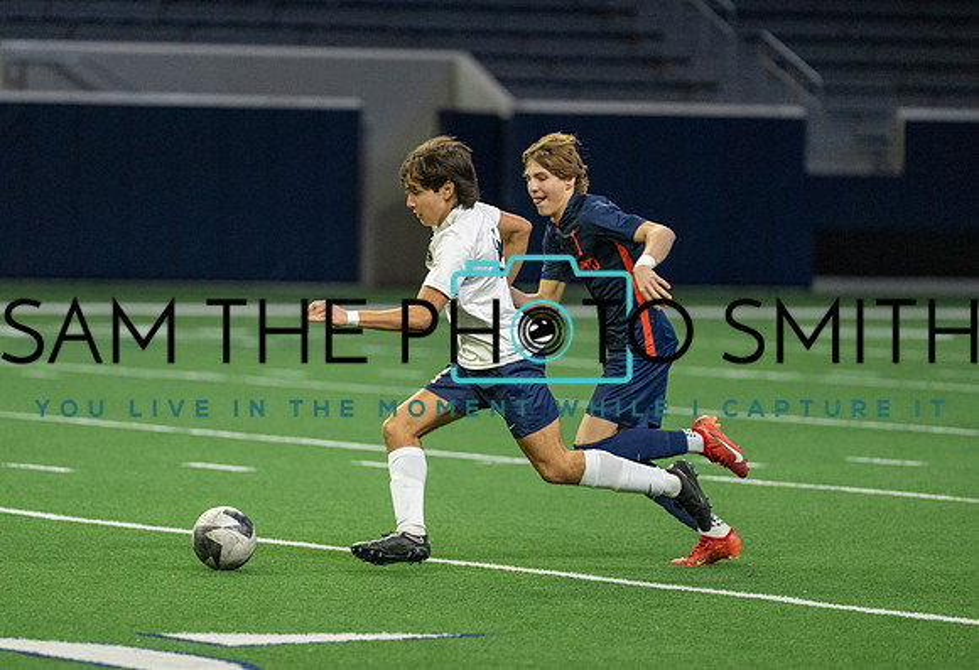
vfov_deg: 5.7
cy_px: 373
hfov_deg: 8.4
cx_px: 419
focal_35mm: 245
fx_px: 6705
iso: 5000
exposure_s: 1/1250
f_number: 2.8
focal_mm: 200
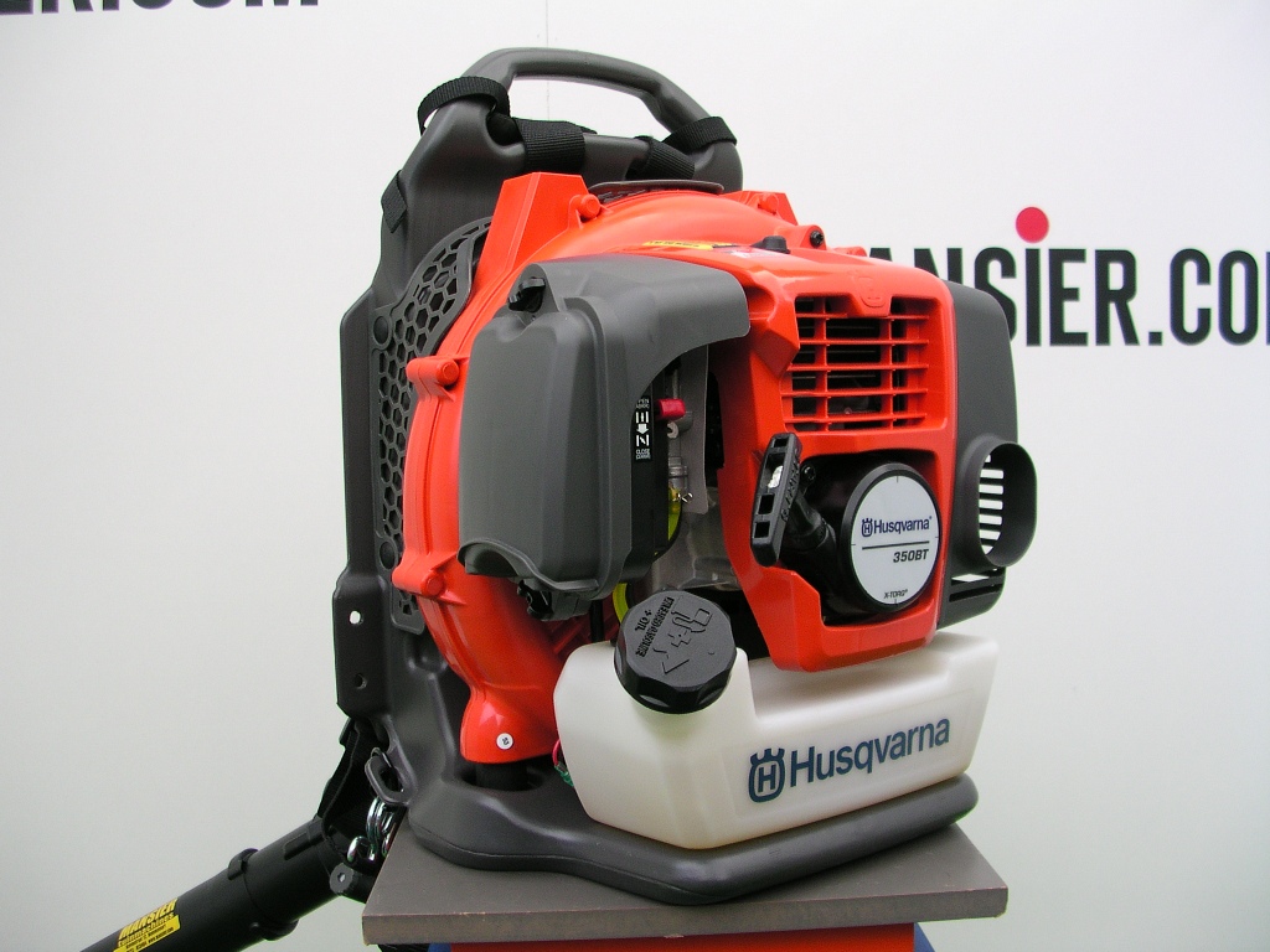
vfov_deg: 38.7
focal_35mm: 37
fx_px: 1357
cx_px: 635
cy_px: 476
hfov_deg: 50.1
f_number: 2.7
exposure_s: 1/118
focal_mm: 5.6
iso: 100
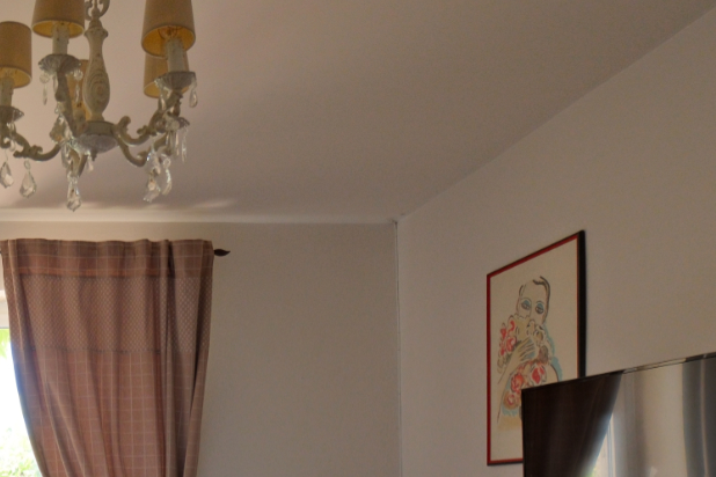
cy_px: 471
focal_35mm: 44
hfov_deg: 38.0
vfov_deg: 28.7
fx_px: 875
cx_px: -49
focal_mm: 11
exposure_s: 1/100
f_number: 2.8
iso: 1600
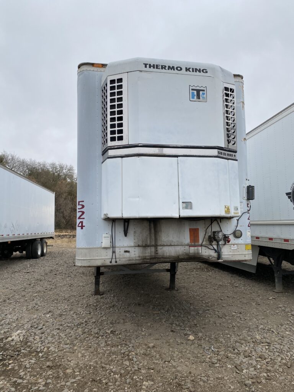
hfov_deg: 53.1
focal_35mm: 26
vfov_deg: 67.3
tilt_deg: +6.5
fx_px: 294
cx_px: 147
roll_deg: +1.5
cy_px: 196
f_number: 1.8
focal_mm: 4.25
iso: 32
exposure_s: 1/1072
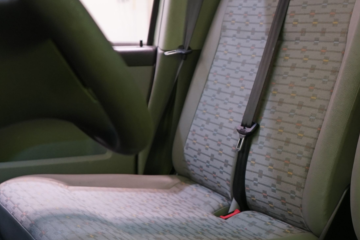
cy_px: 116
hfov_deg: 25.3
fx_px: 770
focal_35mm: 77
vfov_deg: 17.7
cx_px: 339
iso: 640
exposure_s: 1/30
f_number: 3.5
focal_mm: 28
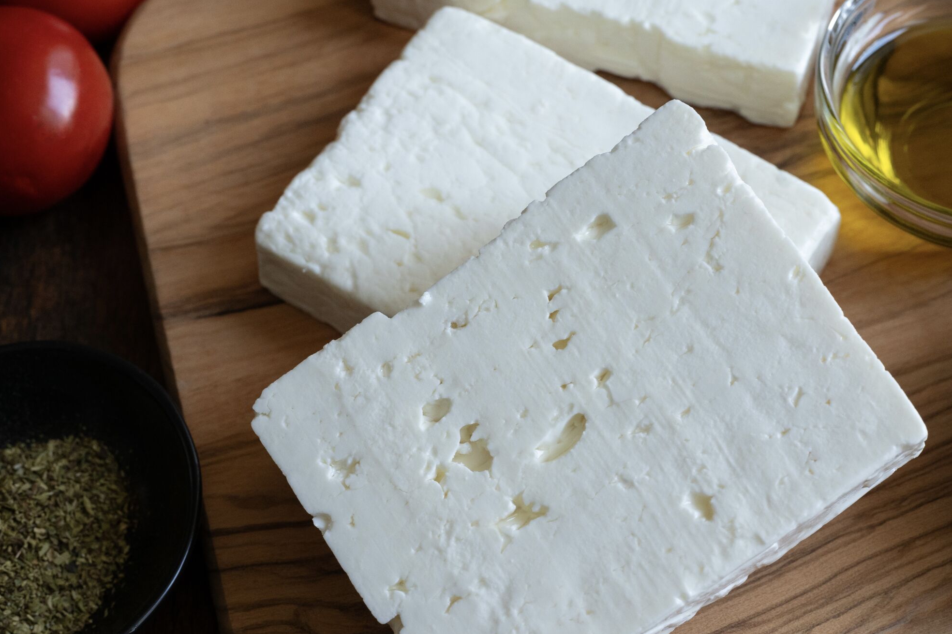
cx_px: 533
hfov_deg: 30.9
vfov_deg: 20.9
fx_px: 1719
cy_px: 401
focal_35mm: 65
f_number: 8
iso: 2200
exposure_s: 1/60
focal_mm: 50
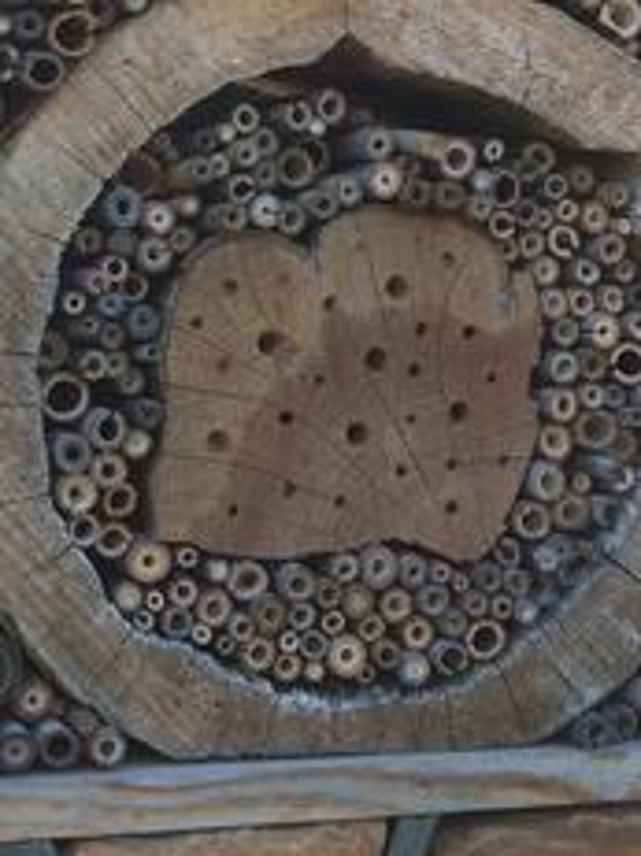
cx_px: 261
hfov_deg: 16.8
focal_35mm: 88
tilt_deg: +0.3
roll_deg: -0.5
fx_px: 2175
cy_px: 167
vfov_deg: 22.0
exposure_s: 1/216
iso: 32
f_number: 2.2
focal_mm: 4.15
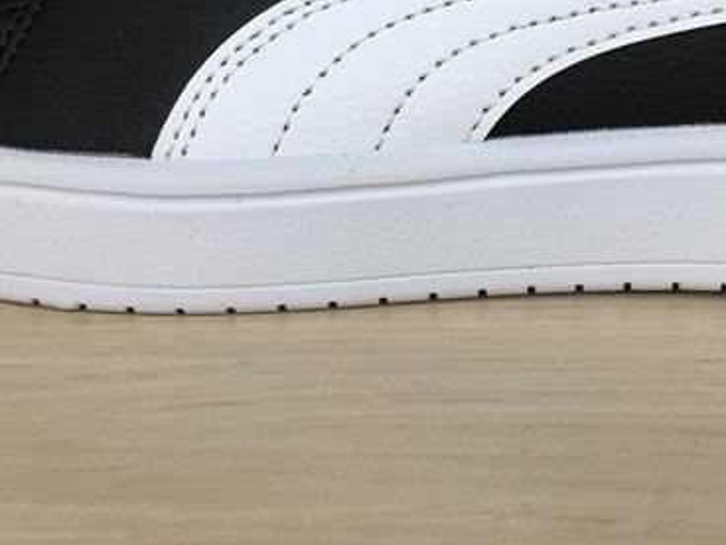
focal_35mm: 63
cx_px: 458
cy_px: -10
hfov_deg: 30.6
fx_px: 1321
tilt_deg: -9.1
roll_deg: +0.9
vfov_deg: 22.3
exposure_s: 1/120
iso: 25
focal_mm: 4.15
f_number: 2.2
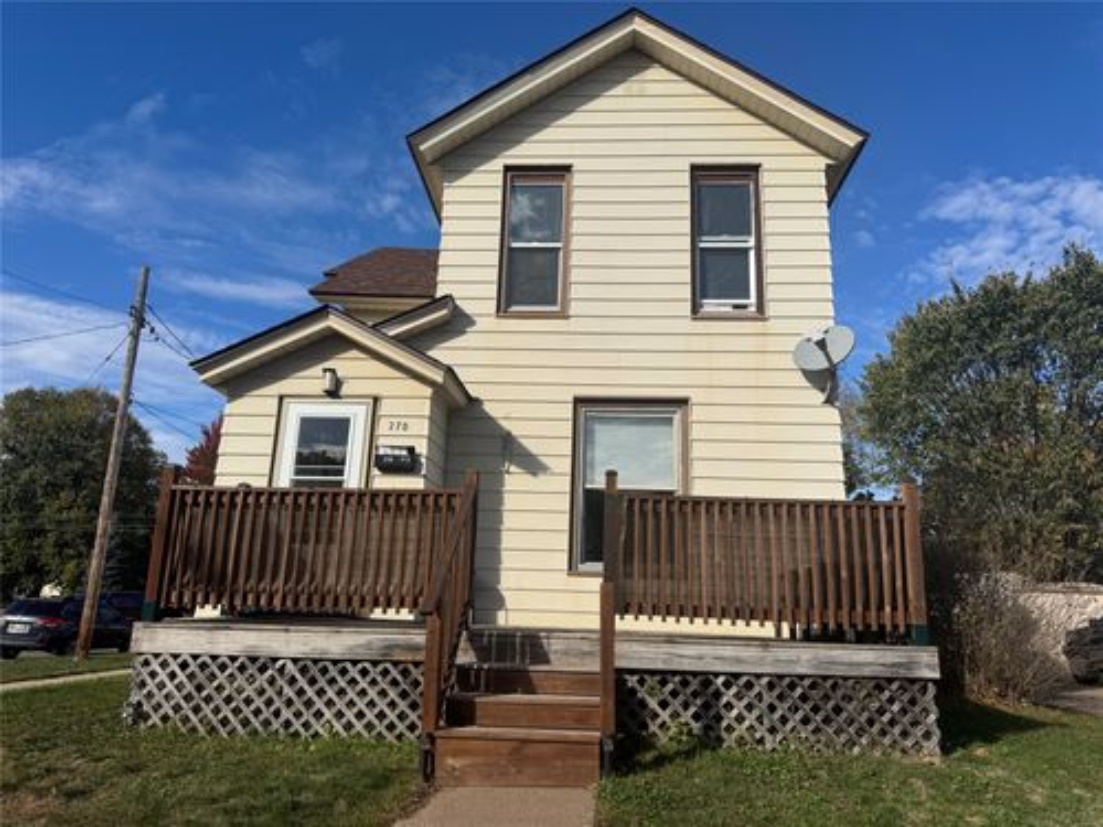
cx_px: 552
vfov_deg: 56.8
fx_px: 765
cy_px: 414
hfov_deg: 71.6
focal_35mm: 24
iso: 80
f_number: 1.78
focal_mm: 6.76
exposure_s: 1/5814
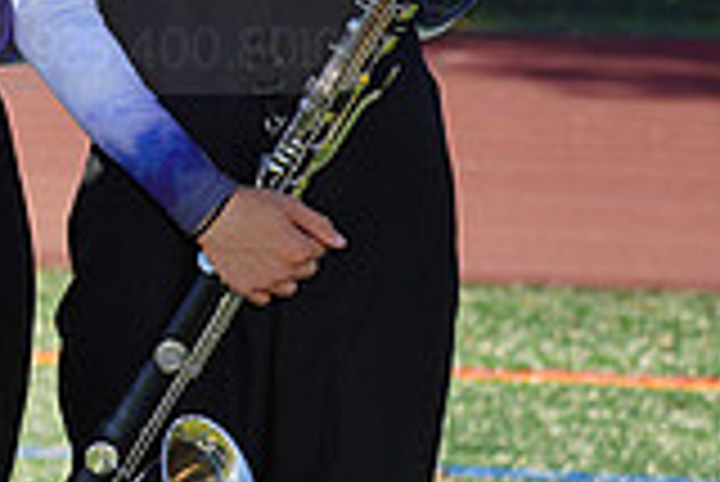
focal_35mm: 608
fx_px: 12171
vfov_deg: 2.3
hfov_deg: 3.4
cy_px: -41
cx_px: -513
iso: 100
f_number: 8
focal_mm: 168
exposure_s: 1/200
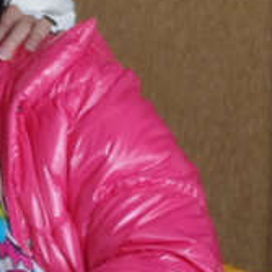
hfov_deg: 5.2
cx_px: -259
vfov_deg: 5.2
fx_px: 2960
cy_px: -20
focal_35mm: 333
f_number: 5.6
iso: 1600
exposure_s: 1/60
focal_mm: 55
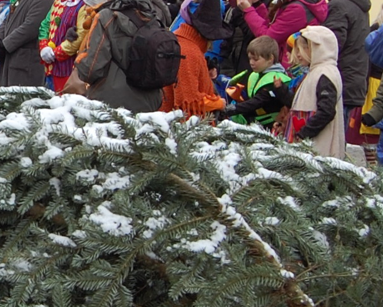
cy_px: 126
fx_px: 1724
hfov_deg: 12.3
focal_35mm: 152
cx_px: -98
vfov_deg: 10.2
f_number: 5.6
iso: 200
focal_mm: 22
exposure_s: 1/125
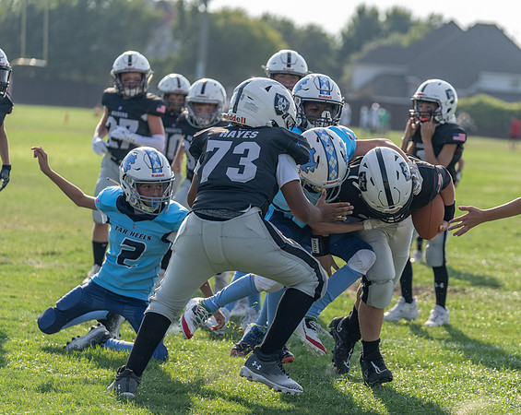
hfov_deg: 11.5
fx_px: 2578
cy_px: 224
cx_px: 371
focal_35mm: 167
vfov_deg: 9.2
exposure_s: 1/1250
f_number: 3.5
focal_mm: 125
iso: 100
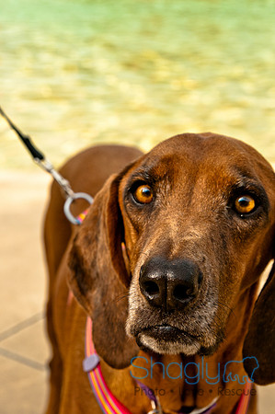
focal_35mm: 75
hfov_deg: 18.1
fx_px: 861
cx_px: 138
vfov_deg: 27.0
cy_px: 207
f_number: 5.6
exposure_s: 1/640
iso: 400
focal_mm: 50
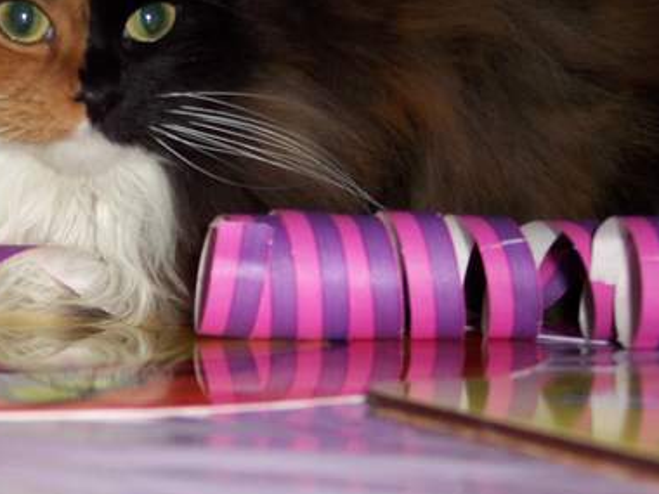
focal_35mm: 64
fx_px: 1218
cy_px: 243
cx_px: 147
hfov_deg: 29.7
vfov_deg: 22.9
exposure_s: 1/30
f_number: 2.8
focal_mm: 8
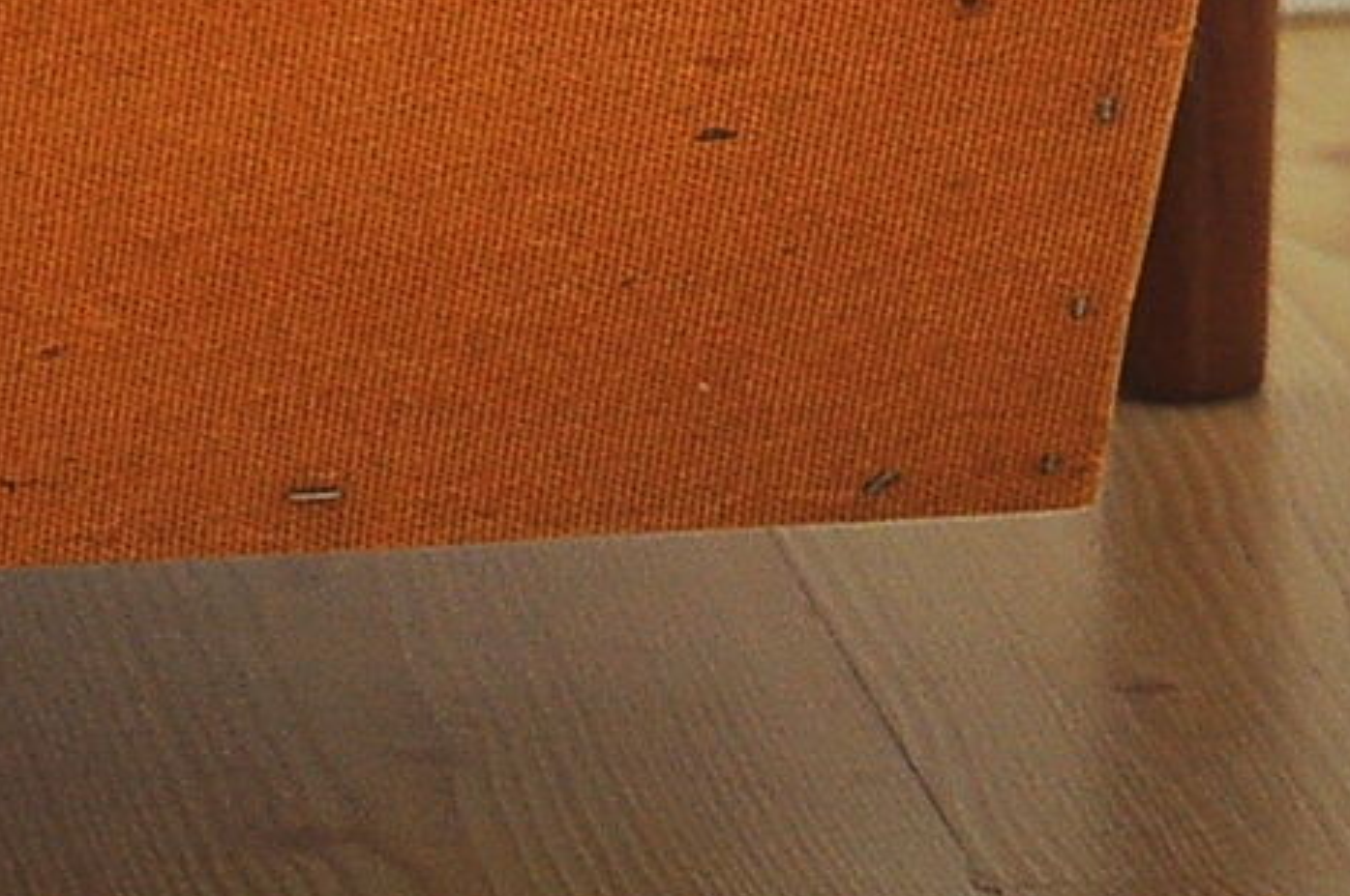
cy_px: -522
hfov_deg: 3.0
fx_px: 25398
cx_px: 2061
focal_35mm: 678
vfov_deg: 2.0
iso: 400
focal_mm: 98
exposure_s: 1/200
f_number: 5.6
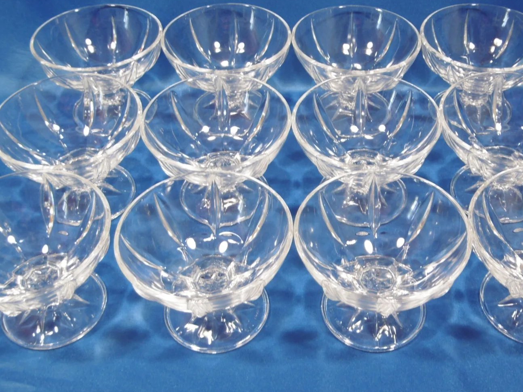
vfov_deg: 30.9
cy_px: 198
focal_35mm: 47
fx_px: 710
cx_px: 304
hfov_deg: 40.3
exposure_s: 1/6
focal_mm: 6.8
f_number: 3.7
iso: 100
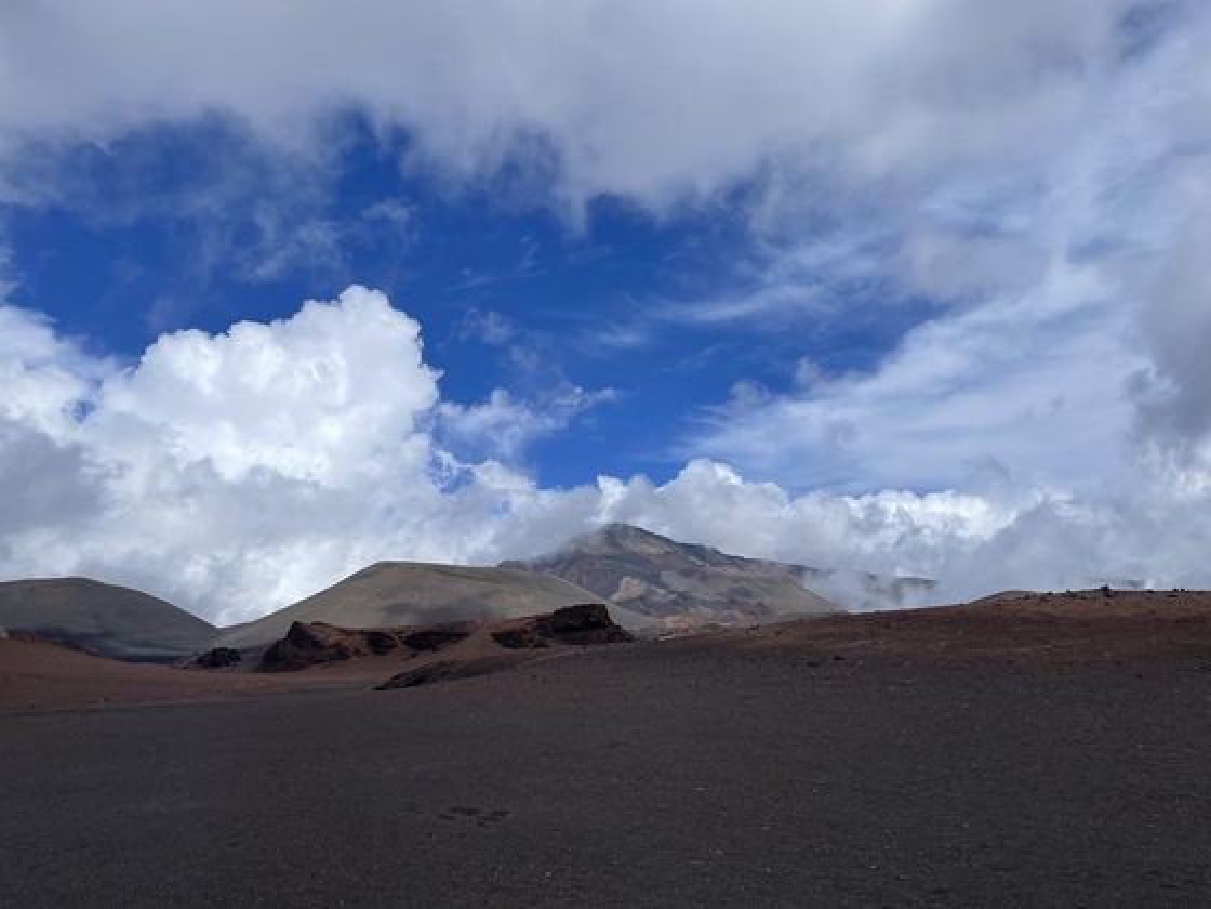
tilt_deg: +12.1
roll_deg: +2.3
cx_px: 606
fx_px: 910
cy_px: 454
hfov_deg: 67.3
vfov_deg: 53.1
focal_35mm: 26
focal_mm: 4.2
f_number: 1.6
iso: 32
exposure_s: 1/9804
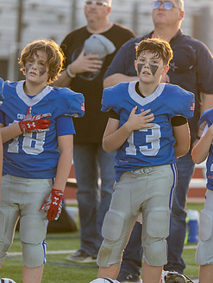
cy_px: 121
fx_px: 2779
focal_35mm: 339
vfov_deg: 5.8
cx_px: 147
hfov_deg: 4.4
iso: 320
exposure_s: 1/640
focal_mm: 200
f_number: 2.8
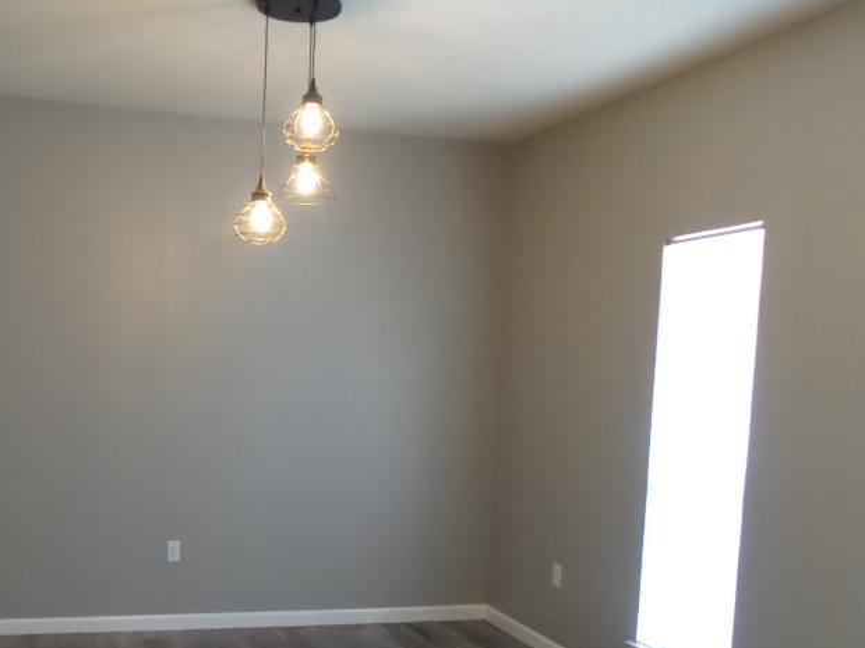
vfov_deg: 37.1
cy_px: 457
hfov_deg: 47.9
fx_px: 950
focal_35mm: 38
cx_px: 266
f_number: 2.8
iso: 640
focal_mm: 4.1
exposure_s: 1/30
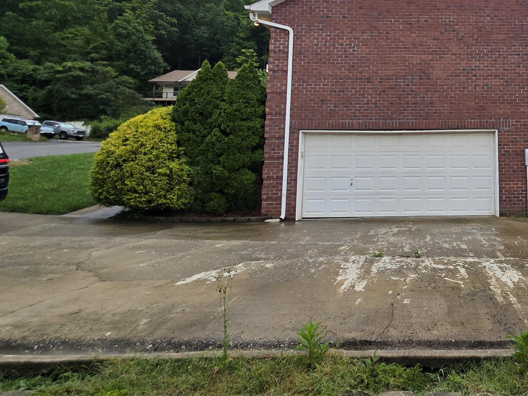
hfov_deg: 60.5
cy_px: 122
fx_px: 381
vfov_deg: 53.4
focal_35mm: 25
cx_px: 459
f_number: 2.2
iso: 50
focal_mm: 2.2
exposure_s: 1/251
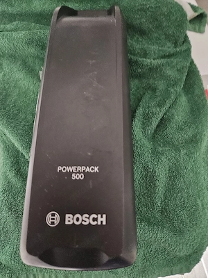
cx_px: 104
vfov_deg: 73.9
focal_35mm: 23
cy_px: 139
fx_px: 184
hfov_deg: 58.9
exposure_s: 1/25.1
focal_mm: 5.4
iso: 800
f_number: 1.8
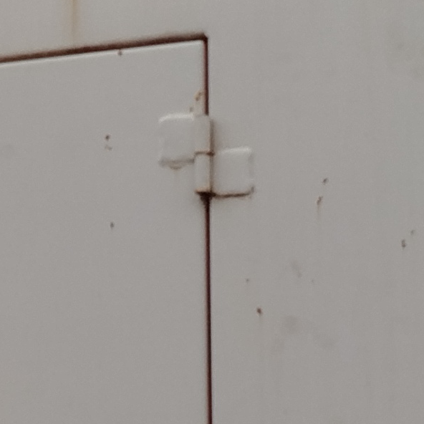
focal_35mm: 215
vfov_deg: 8.1
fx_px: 2979
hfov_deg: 8.0
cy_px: 390
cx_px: -213
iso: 64
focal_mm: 5.31
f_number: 1.7
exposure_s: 1/120
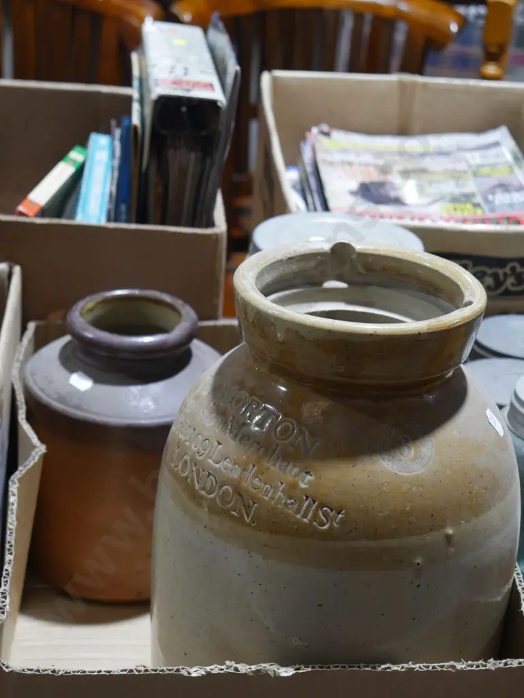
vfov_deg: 28.5
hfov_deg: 21.6
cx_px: 262
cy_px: 349
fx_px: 1371
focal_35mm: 68
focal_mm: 34
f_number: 5.4
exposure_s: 1/80
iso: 1000
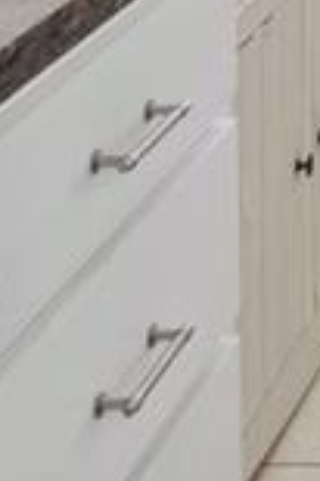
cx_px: 786
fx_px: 1764
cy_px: -521
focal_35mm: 132
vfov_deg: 13.2
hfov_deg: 9.2
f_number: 8
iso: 320
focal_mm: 17
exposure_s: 1/2.5
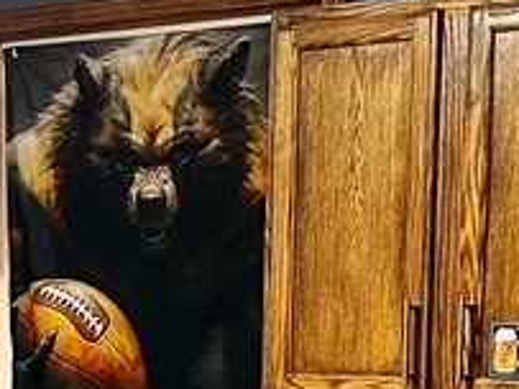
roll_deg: -0.2
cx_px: -84
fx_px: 1963
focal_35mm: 131
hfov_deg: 14.6
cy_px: 535
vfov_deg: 11.0
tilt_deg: -7.8
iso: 400
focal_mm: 5.7
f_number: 1.5
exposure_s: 1/40
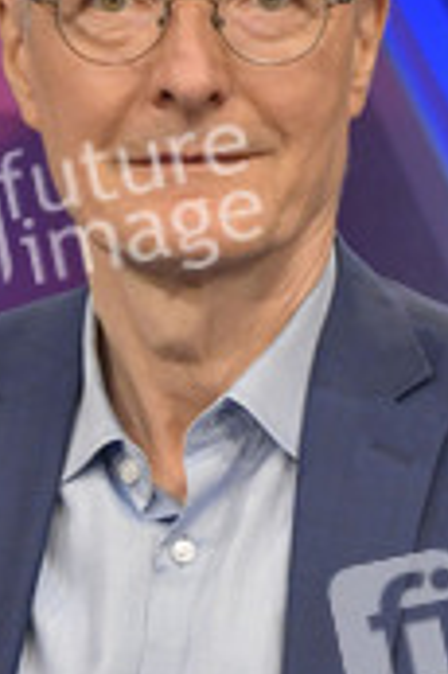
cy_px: 413
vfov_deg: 18.4
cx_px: 175
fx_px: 2076
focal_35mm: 111
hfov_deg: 12.3
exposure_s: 1/200
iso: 2500
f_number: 6.3
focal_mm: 48
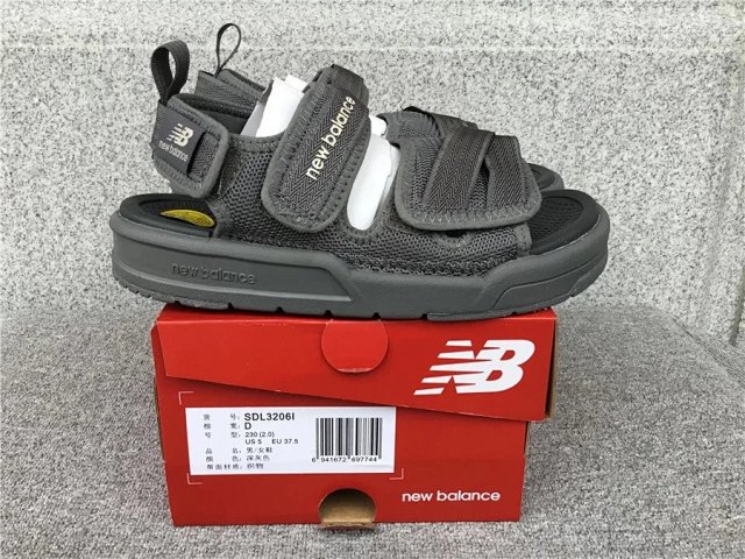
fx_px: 667
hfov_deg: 58.4
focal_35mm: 31
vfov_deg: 45.4
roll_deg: +0.2
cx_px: 372
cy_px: 280
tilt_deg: -19.9
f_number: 2.4
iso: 25
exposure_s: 1/33
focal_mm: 3.3
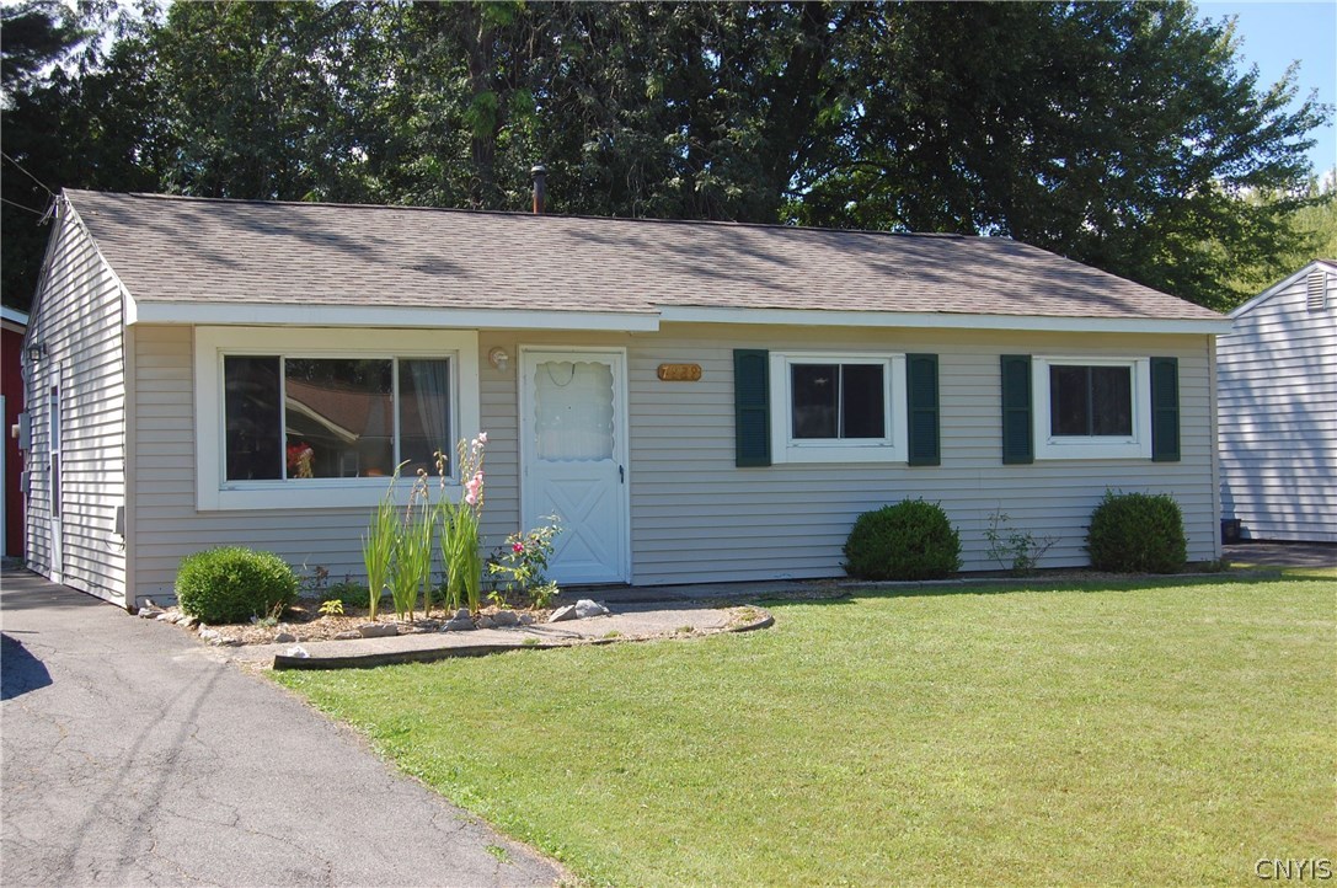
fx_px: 1781
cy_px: 444
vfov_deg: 28.0
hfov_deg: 41.2
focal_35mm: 48
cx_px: 668
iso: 200
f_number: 8
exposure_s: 1/250
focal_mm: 32
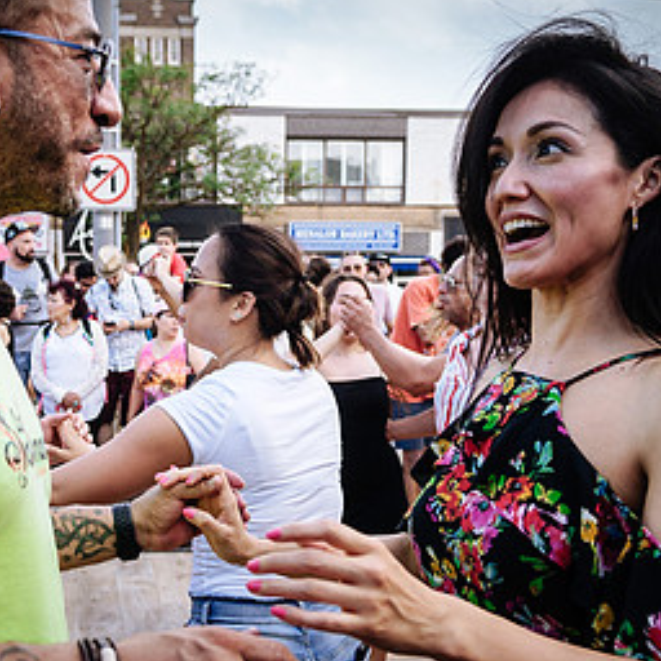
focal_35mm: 49
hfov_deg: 34.2
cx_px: 199
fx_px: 1059
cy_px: 422
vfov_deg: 34.5
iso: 100
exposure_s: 1/250
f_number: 3.5
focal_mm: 17
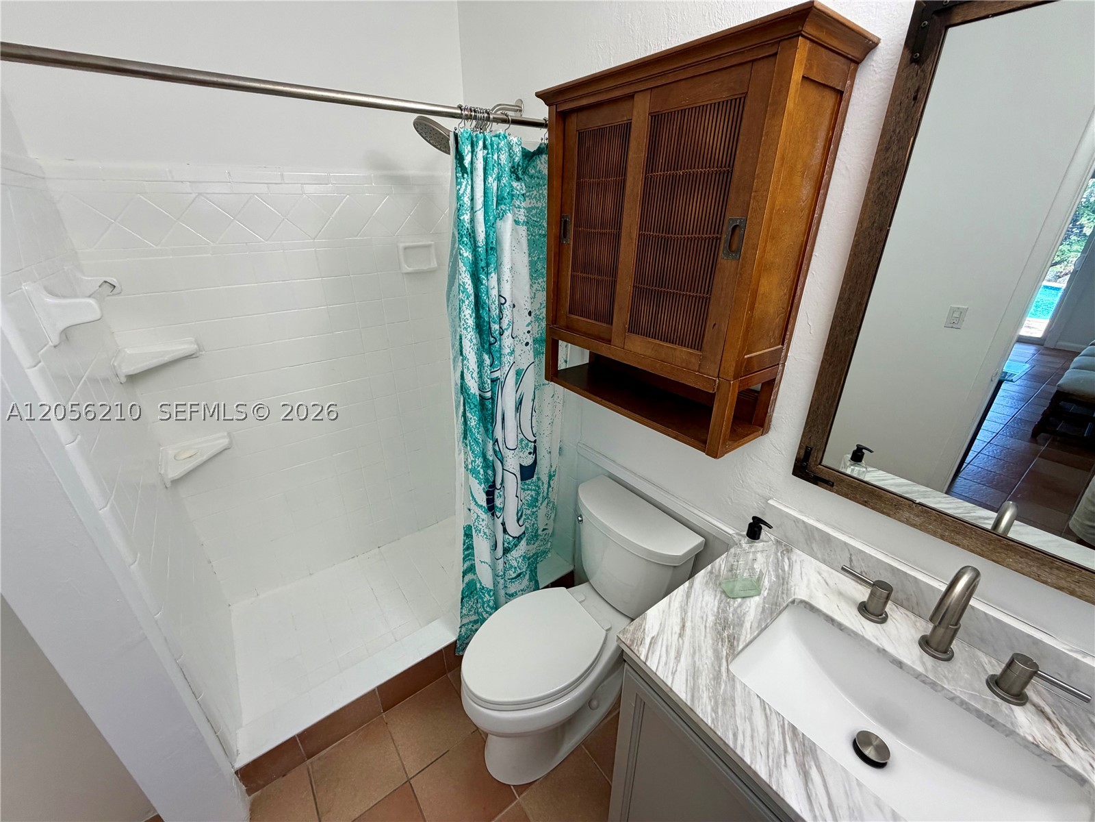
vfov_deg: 85.7
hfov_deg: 102.1
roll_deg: +0.5
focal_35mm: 14
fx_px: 443
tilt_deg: -24.5
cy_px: 411
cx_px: 548
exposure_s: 1/121
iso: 160
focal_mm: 2.22
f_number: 2.2
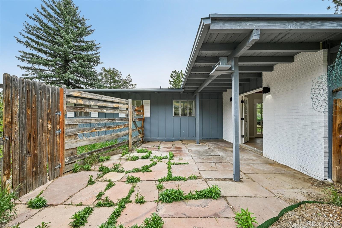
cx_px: 171
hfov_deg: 104.3
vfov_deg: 81.2
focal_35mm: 14
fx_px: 133
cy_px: 114
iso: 160
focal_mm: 14
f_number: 10
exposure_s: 1/15
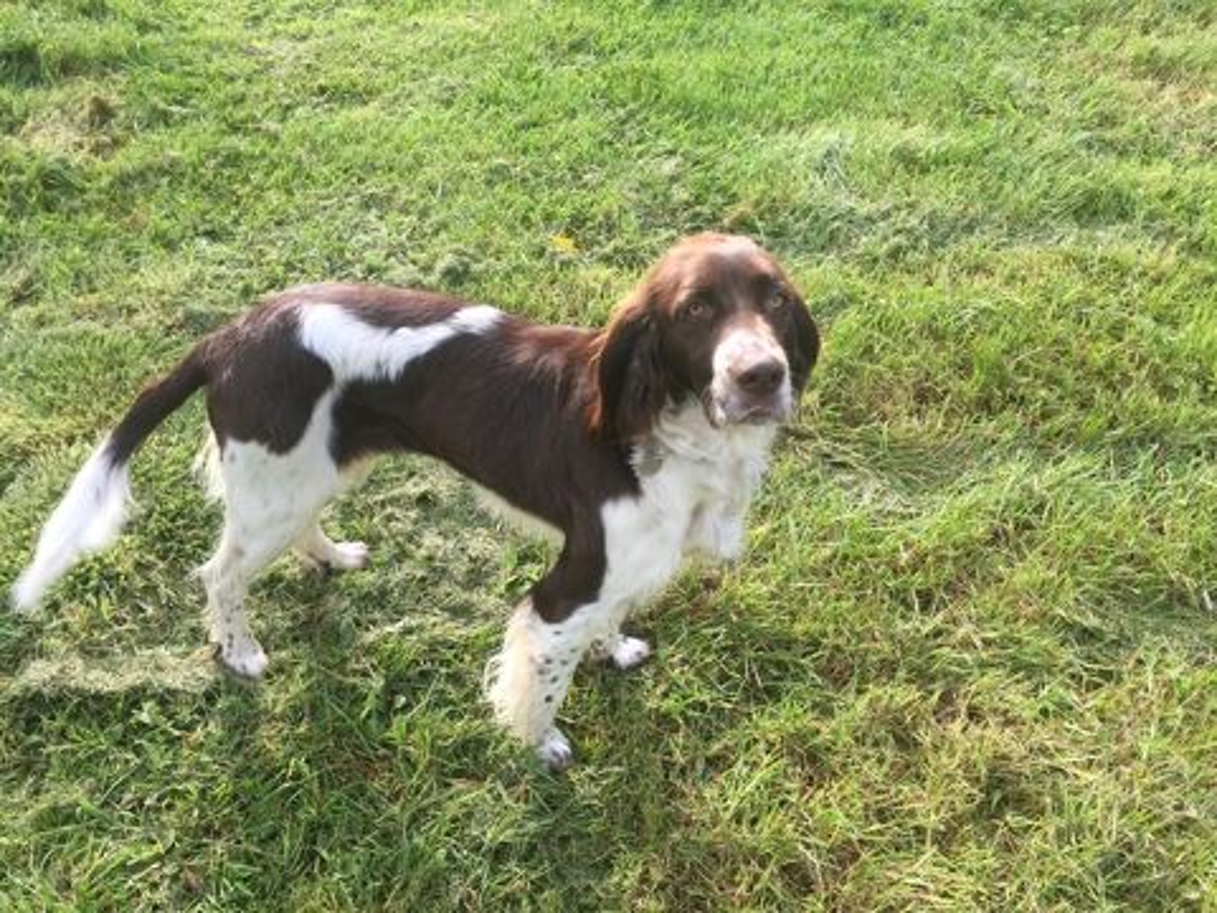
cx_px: 608
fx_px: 1020
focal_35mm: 29
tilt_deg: -42.2
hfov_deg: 61.7
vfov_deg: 48.2
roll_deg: -6.9
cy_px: 456
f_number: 2.2
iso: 32
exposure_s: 1/234
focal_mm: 4.15
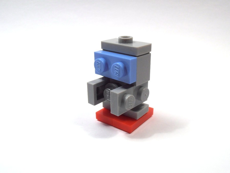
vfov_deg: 38.7
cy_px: 86
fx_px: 246
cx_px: 115
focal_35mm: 37
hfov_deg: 50.1
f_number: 3.9
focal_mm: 6.61
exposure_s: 1/100
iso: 80
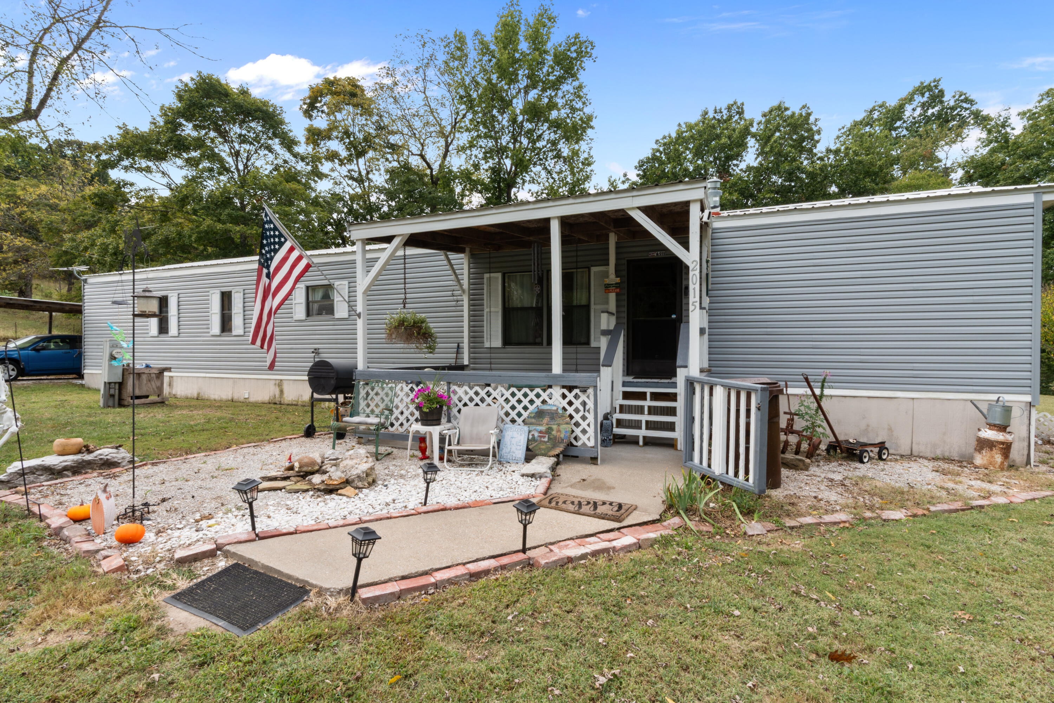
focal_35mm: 16
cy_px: 352
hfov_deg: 96.7
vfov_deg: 73.7
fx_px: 468
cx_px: 527
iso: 320
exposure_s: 1/30
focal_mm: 16
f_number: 22
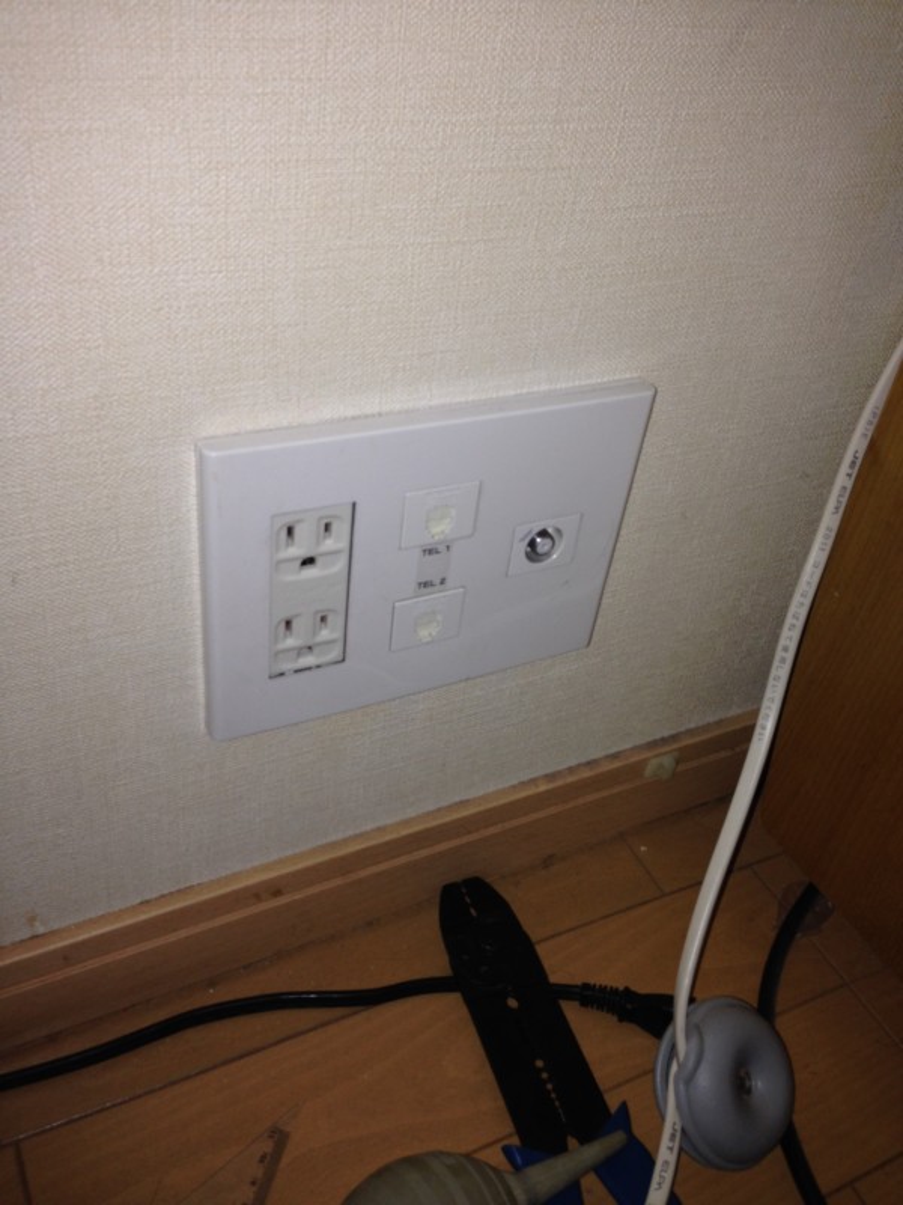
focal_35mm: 33
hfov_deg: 42.9
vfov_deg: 55.4
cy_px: 602
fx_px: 1148
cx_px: 452
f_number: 2.4
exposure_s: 1/43
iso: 50
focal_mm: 4.12
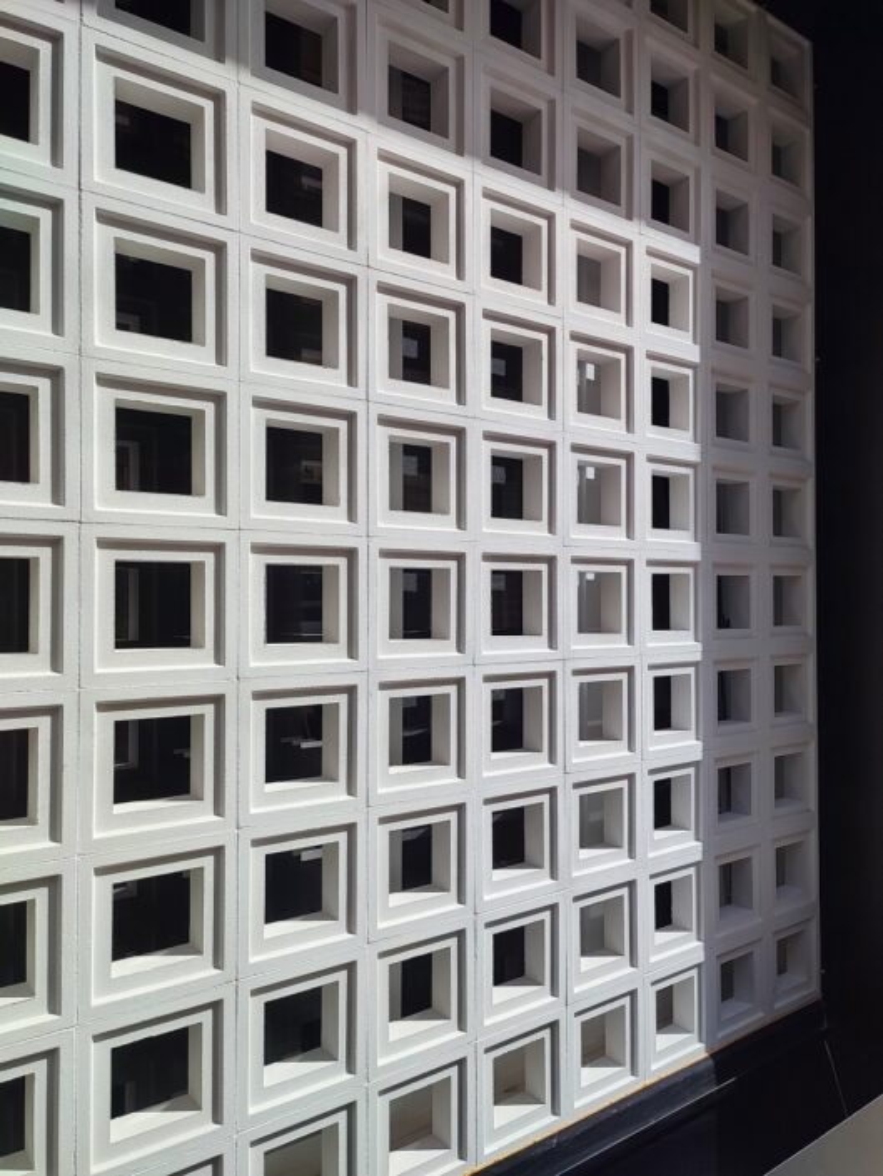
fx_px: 850
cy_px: 588
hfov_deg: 54.9
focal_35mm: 25
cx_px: 442
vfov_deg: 69.4
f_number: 1.9
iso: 50
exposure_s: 1/824
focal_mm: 6.04
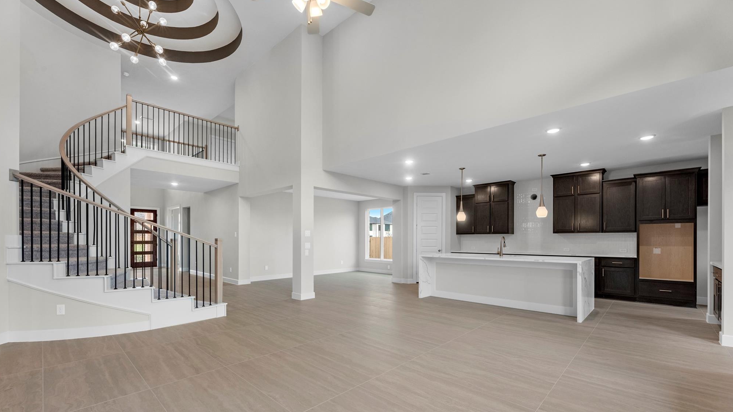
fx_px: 292
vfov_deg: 70.1
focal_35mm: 15
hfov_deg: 103.0
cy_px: 236
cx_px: 370
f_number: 9
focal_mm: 14
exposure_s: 1/13
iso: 250
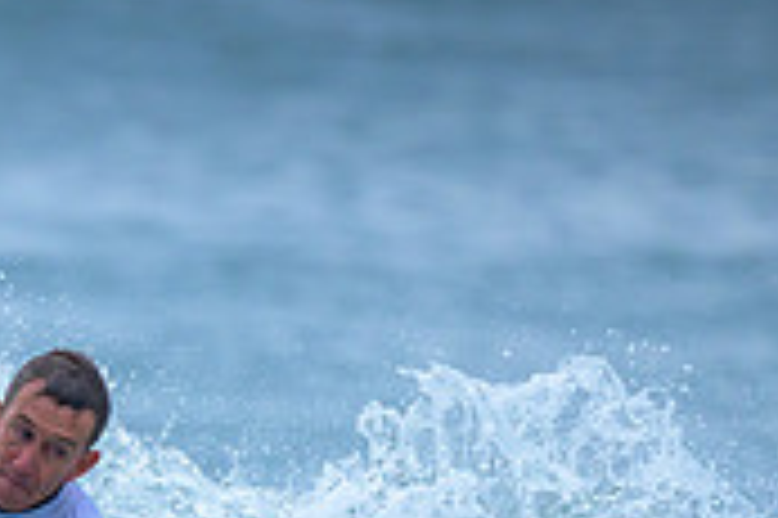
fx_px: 64317
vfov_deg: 0.5
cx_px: -39
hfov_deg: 0.7
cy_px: 899
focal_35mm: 2979
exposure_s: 1/2000
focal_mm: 800
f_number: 6.3
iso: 720
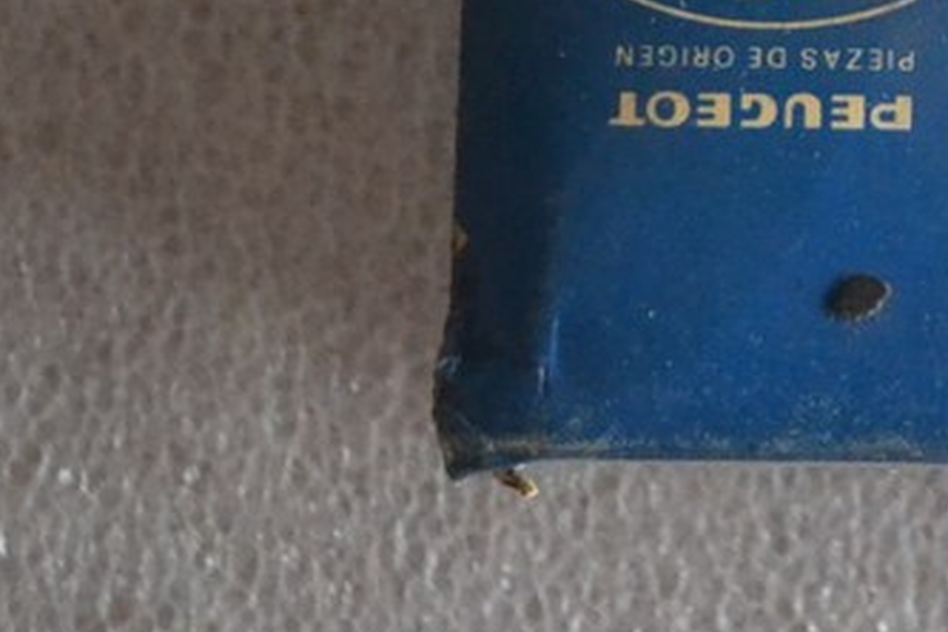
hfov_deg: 13.3
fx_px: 3844
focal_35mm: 146
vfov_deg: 9.0
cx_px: 1412
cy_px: -484
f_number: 4
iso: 3200
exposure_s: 1/60
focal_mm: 24
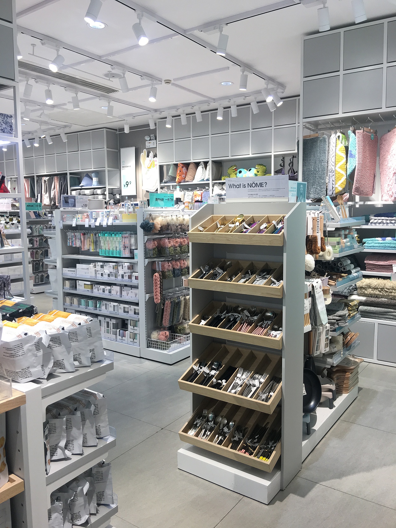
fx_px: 442
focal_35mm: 29
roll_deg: +0.4
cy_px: 264
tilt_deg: -5.2
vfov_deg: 61.7
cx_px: 198
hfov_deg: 48.2
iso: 40
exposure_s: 1/100
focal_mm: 4.15
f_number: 2.2
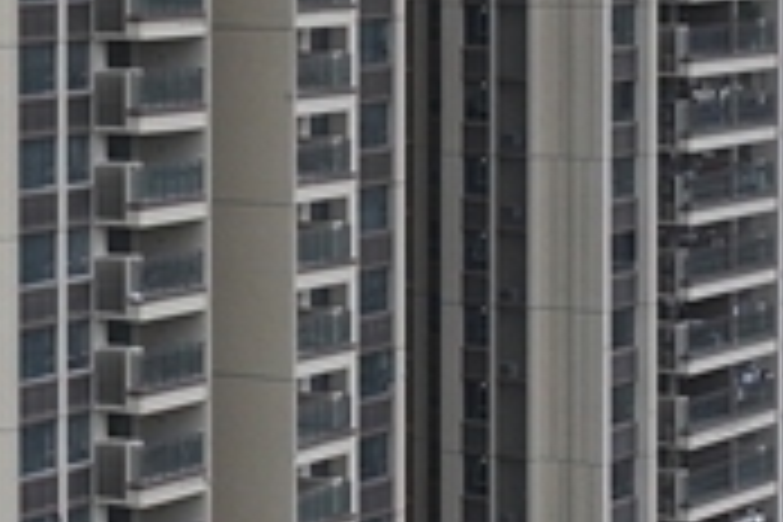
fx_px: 3741
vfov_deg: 7.9
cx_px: -585
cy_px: -29
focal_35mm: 172
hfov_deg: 11.2
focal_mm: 12.29
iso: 160
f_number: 2.8
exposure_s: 1/3200
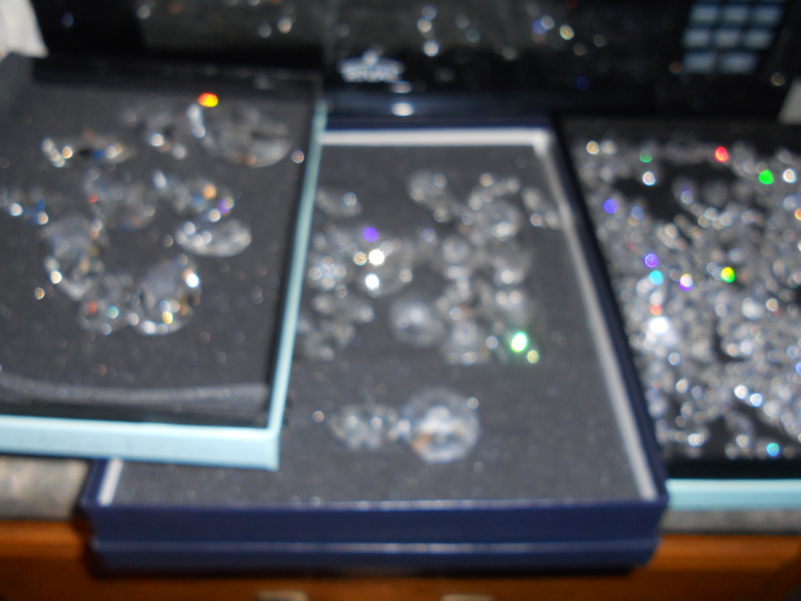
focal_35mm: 32
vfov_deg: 44.2
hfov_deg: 56.8
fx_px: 740
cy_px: 300
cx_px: 400
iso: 200
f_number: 8.8
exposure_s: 1/25
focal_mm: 5.8
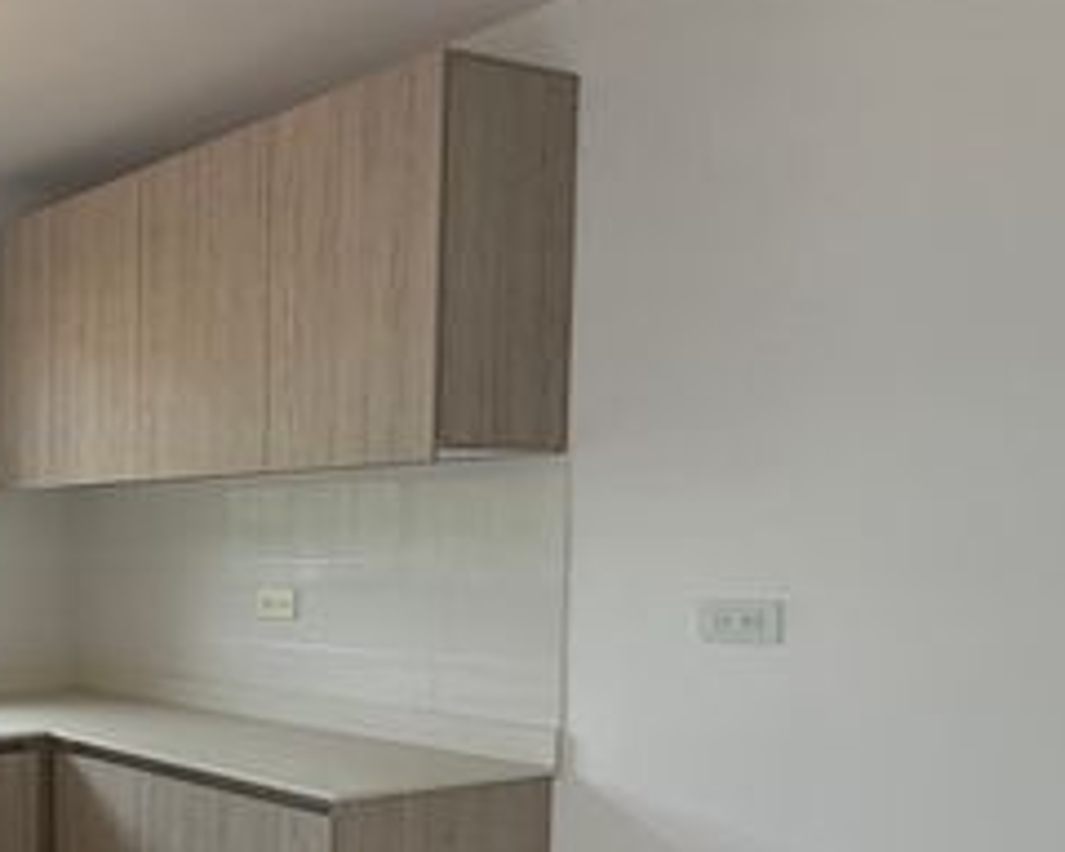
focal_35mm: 38
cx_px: -286
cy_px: 617
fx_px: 1198
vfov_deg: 38.4
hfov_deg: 35.0
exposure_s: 1/124
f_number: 2.2
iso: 50
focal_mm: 2.22
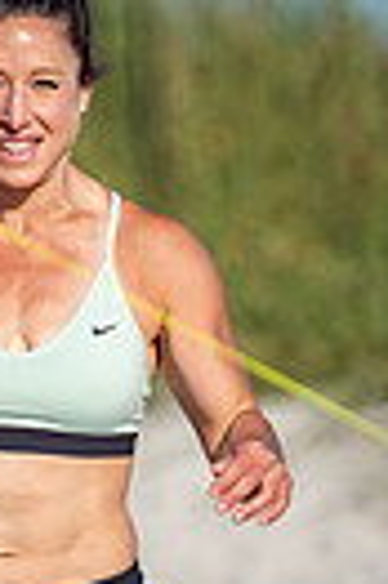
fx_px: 11119
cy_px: 397
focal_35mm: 686
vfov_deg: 3.0
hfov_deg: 2.0
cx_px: -76
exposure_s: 1/4000
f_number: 2.8
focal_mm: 200
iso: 320
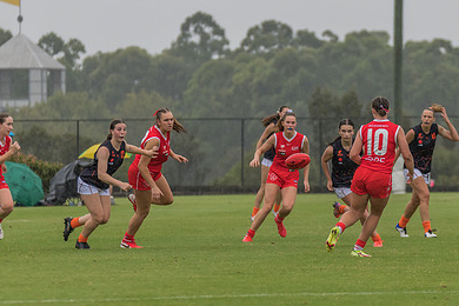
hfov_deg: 4.1
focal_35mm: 506
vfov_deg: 2.7
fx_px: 6451
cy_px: 132
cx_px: 330
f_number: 5.6
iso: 560
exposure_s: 1/1250
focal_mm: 260
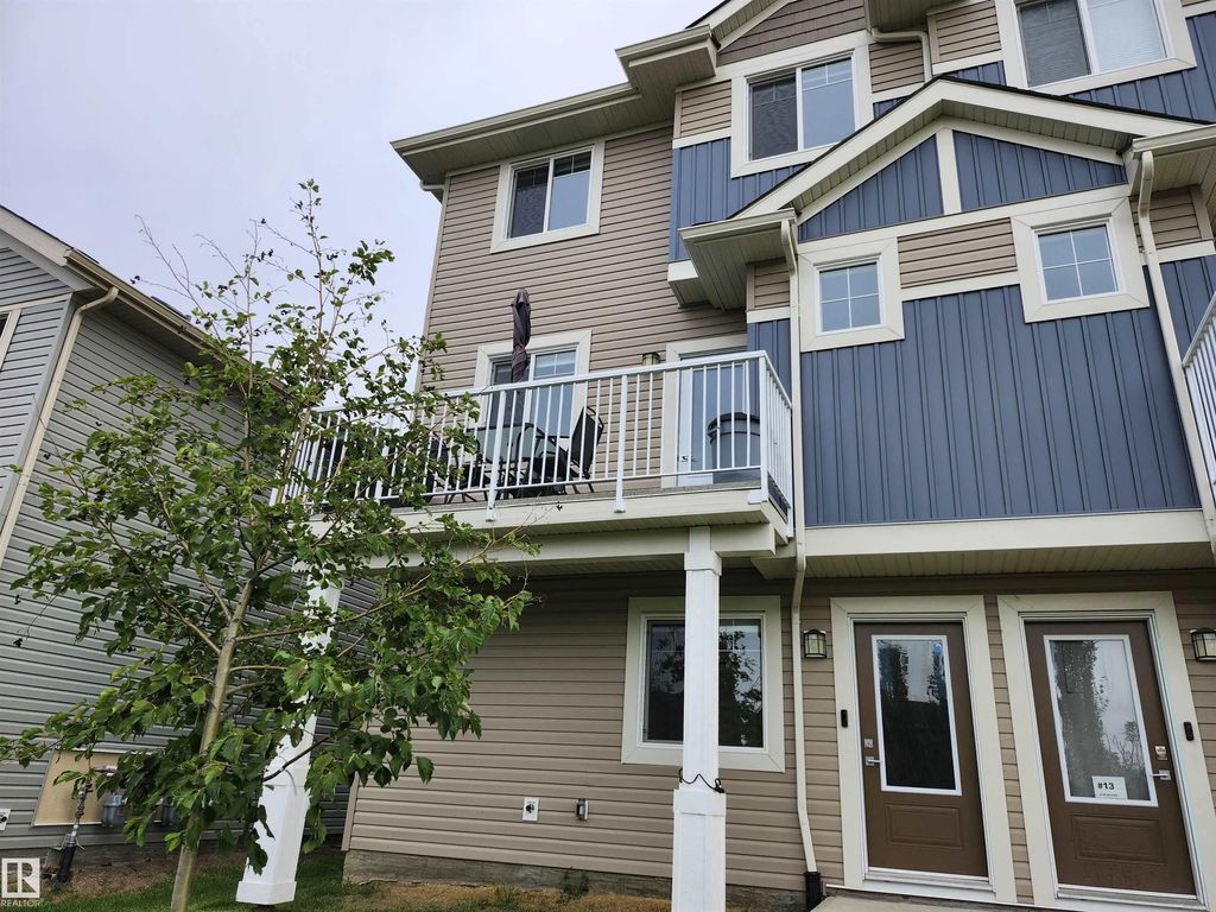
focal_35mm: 23
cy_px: 456
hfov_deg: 73.9
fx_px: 808
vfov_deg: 58.9
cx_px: 608
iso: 25
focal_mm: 5.54
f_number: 1.8
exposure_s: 1/343
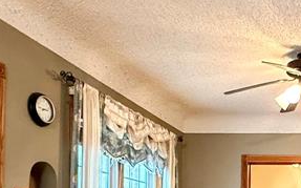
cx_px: 296
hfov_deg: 34.9
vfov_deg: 22.2
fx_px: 435
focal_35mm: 53
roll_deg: -1.1
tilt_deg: +0.2
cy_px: 234
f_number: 2.2
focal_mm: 2.22
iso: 800
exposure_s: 1/60
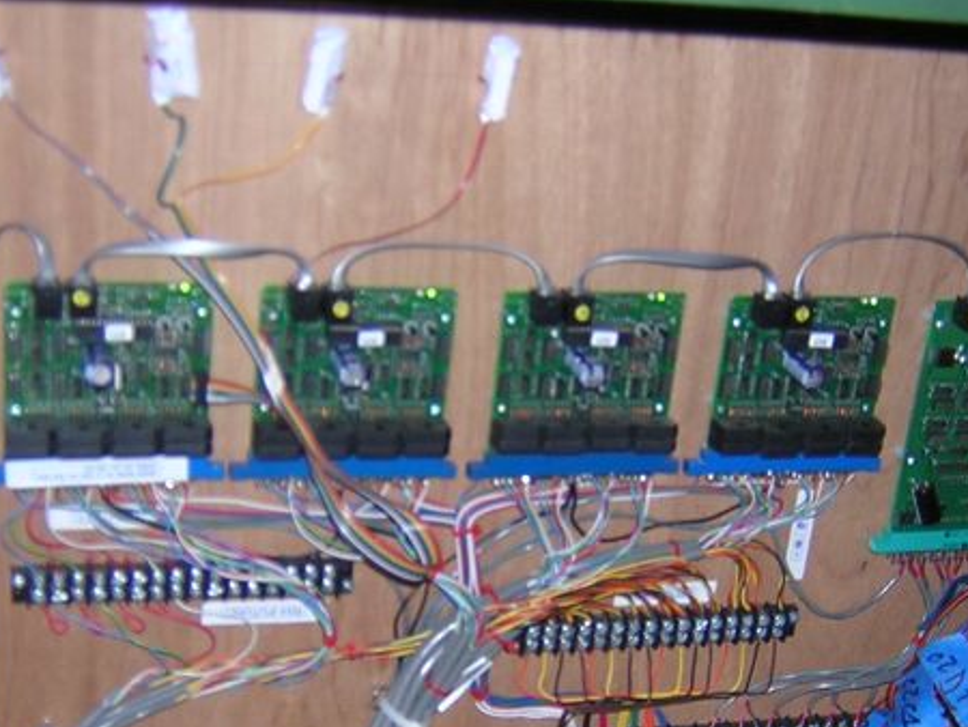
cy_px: 467
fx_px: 1791
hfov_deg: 30.2
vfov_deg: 22.9
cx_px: 493
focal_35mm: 64
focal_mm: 4.7
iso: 100
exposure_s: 1/60.1
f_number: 2.6
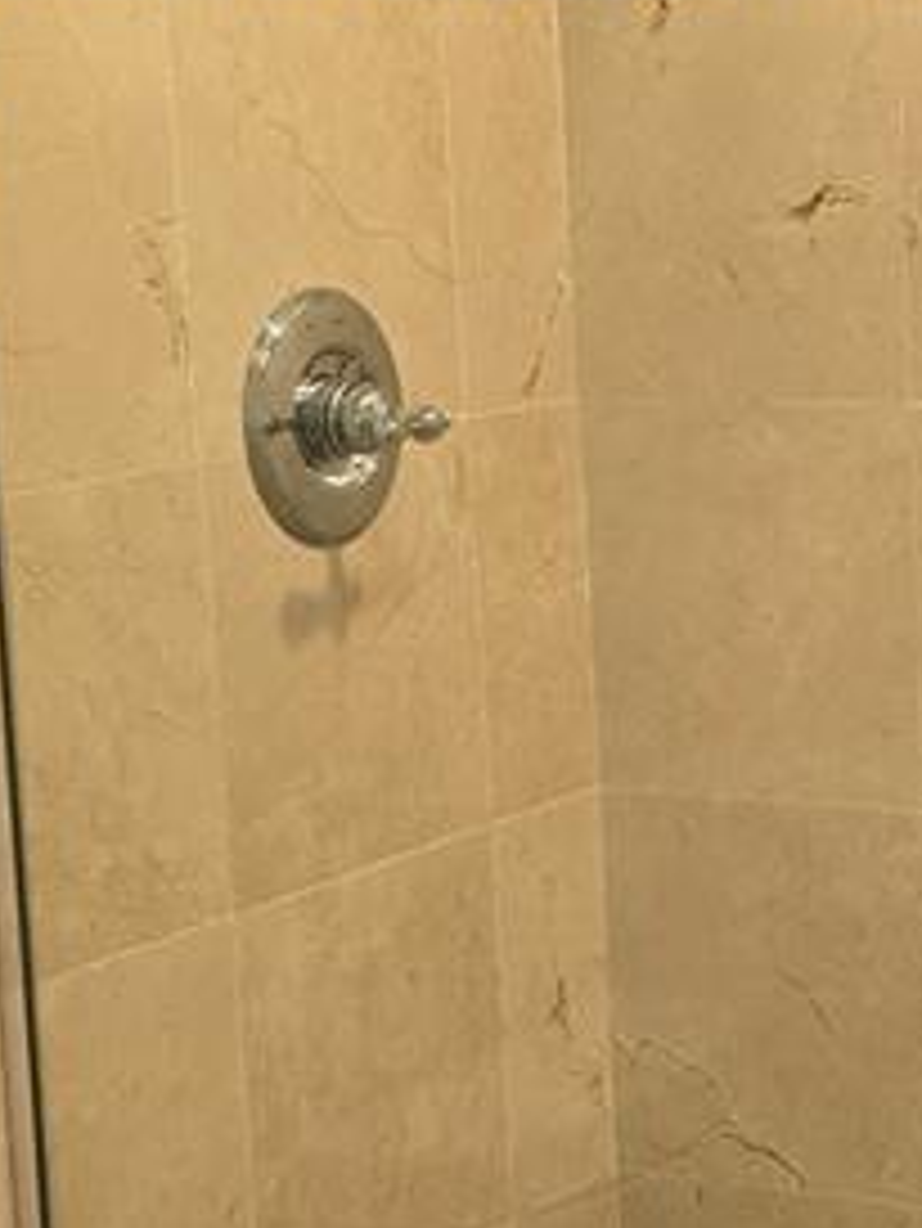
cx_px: 891
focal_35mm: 101
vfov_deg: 19.4
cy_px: 639
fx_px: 3584
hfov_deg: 14.5
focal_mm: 6.3
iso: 50
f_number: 1.7
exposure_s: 1/60
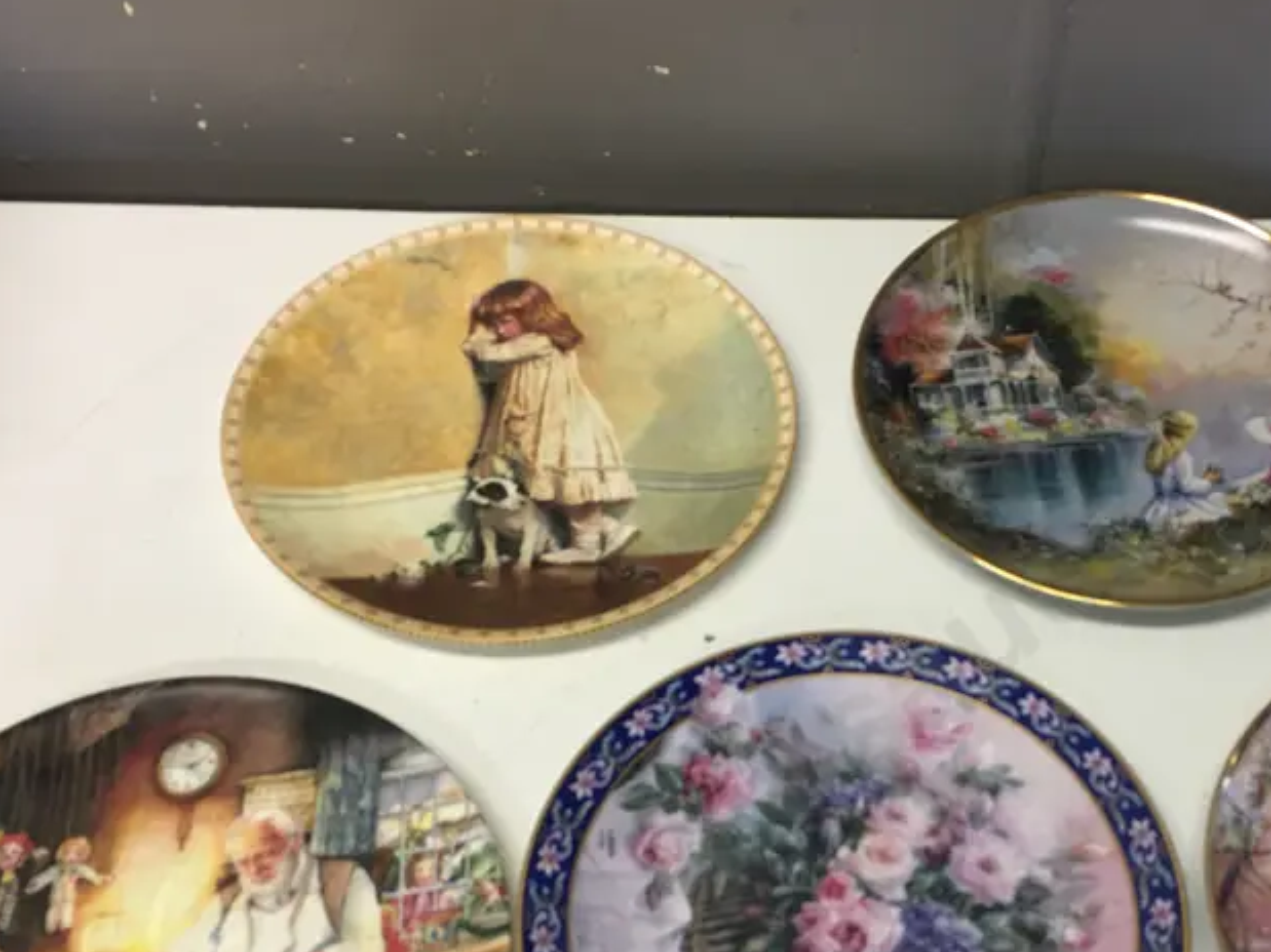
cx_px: 842
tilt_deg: -55.8
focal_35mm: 48
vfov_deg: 29.6
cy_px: 747
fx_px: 1762
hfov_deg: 39.2
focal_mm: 4.15
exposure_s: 1/33
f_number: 2.2
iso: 40
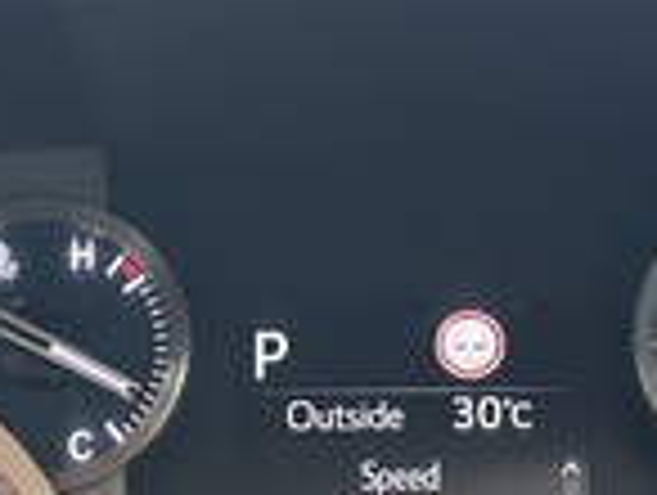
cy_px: 392
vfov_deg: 14.1
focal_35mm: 105
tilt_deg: -20.1
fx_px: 1996
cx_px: 333
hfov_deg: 18.7
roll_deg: +3.4
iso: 250
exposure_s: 1/110
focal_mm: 6.86
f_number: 1.78
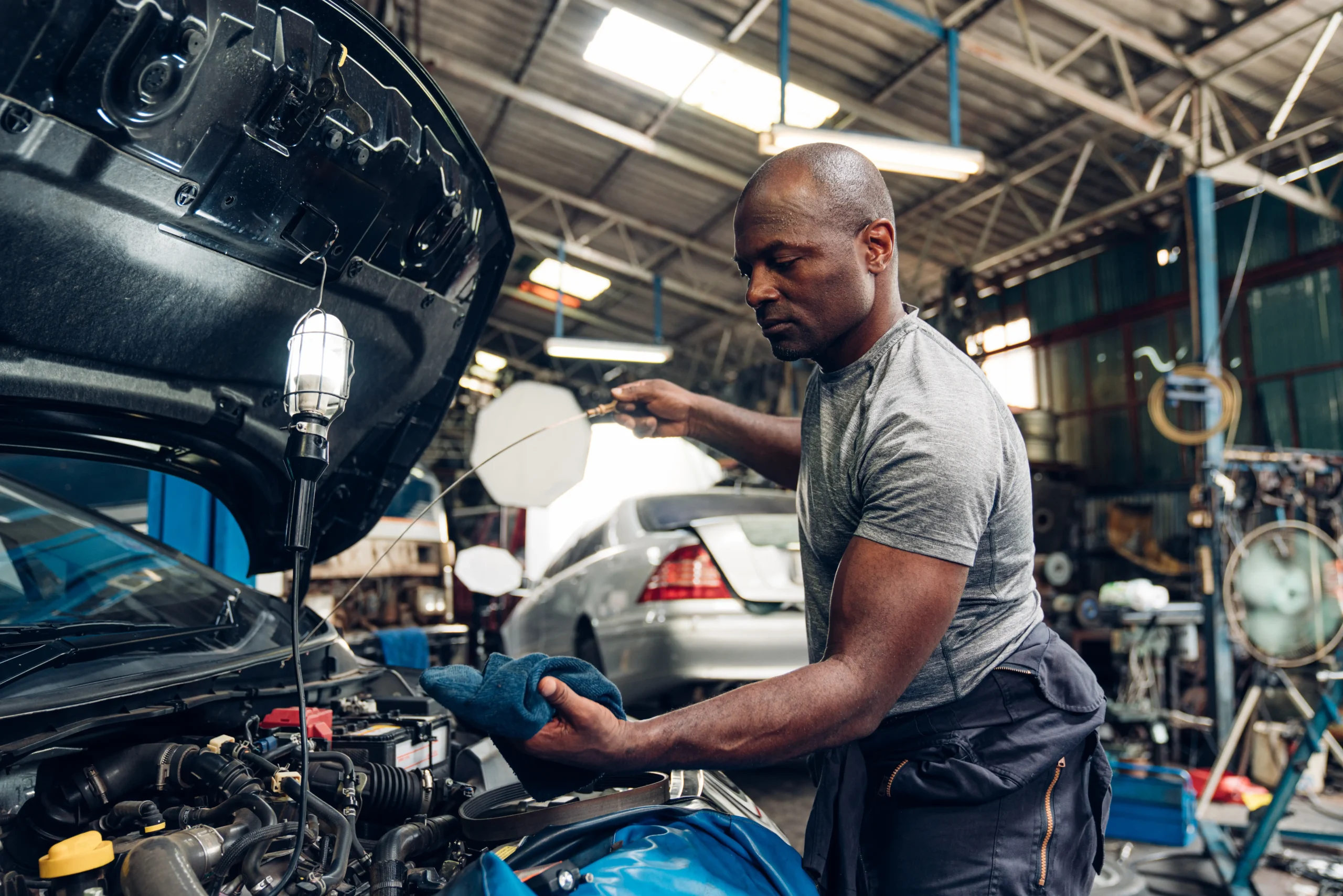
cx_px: 672
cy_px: 448
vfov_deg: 41.1
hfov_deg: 58.7
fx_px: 1194
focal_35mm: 32
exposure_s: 1/100
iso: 400
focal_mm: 32
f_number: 2.8
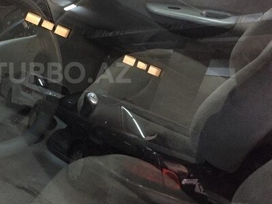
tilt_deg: -34.6
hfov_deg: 38.4
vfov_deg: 30.1
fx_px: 377
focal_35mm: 48
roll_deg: +0.9
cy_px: 73
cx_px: 61
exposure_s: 1/17
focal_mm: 4.15
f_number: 2.2
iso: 400
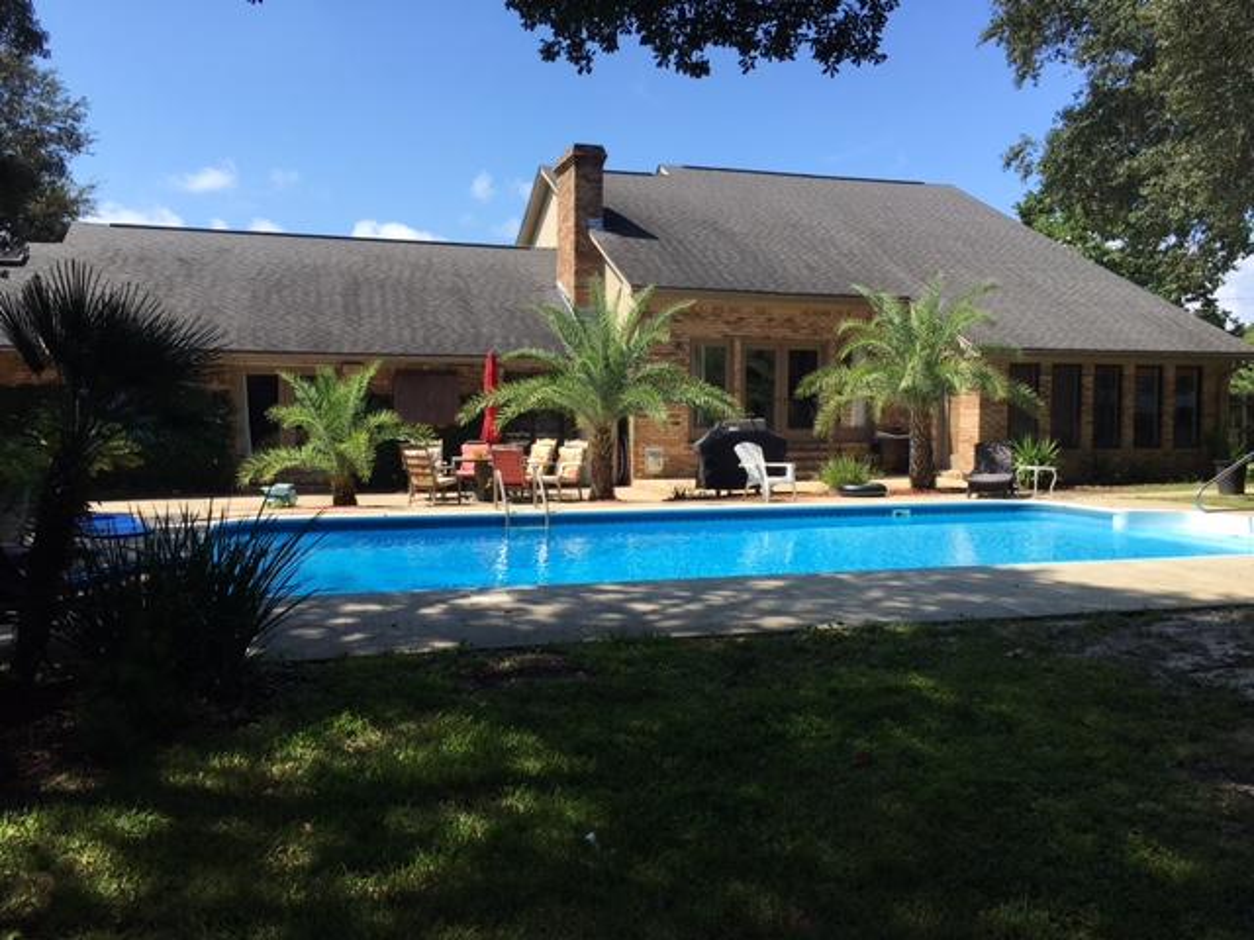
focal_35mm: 29
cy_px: 470
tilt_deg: -2.1
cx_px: 627
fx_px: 1051
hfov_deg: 61.7
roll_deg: -0.5
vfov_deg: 48.2
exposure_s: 1/1241
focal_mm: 4.15
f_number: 2.2
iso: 25
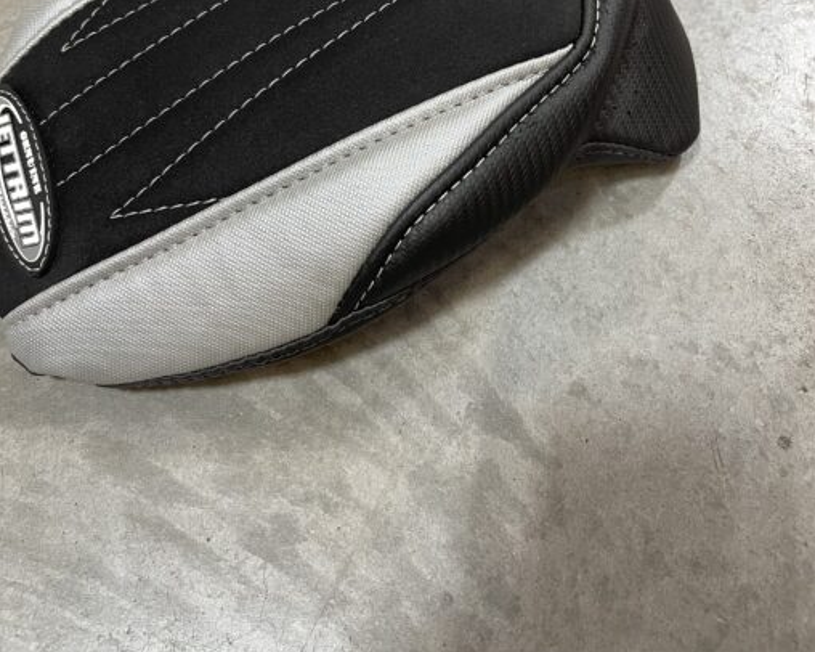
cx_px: 408
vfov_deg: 41.6
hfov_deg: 52.9
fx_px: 820
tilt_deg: -56.5
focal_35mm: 34
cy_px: 135
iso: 125
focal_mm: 5.1
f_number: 1.6
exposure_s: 1/86
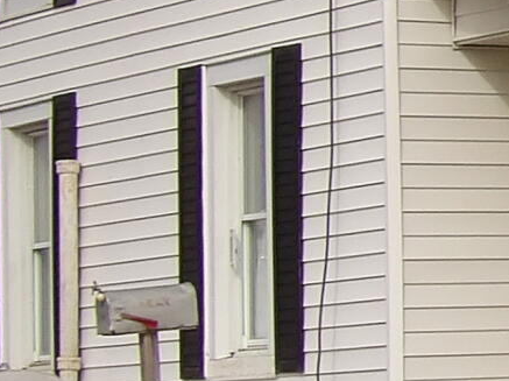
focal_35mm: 268
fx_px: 3937
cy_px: 9
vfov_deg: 5.5
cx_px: 1053
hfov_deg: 7.1
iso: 100
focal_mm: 7
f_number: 3.7
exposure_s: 1/969
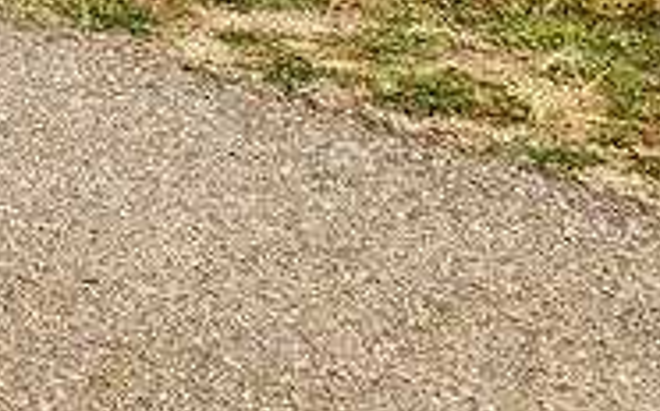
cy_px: -663
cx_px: -1047
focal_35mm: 131
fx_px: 2355
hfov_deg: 12.0
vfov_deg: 8.8
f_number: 1.8
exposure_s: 1/939
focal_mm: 6.4
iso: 12
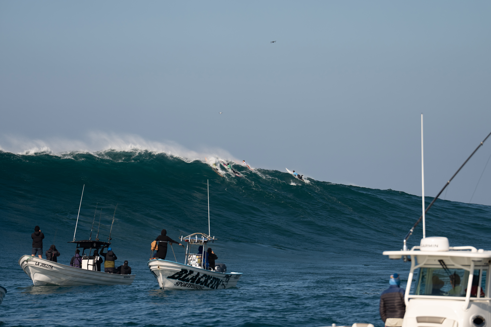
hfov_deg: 10.3
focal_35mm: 200
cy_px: 164
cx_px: 246
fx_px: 2728
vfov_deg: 6.9
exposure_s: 1/1250
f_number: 4
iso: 160
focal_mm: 200
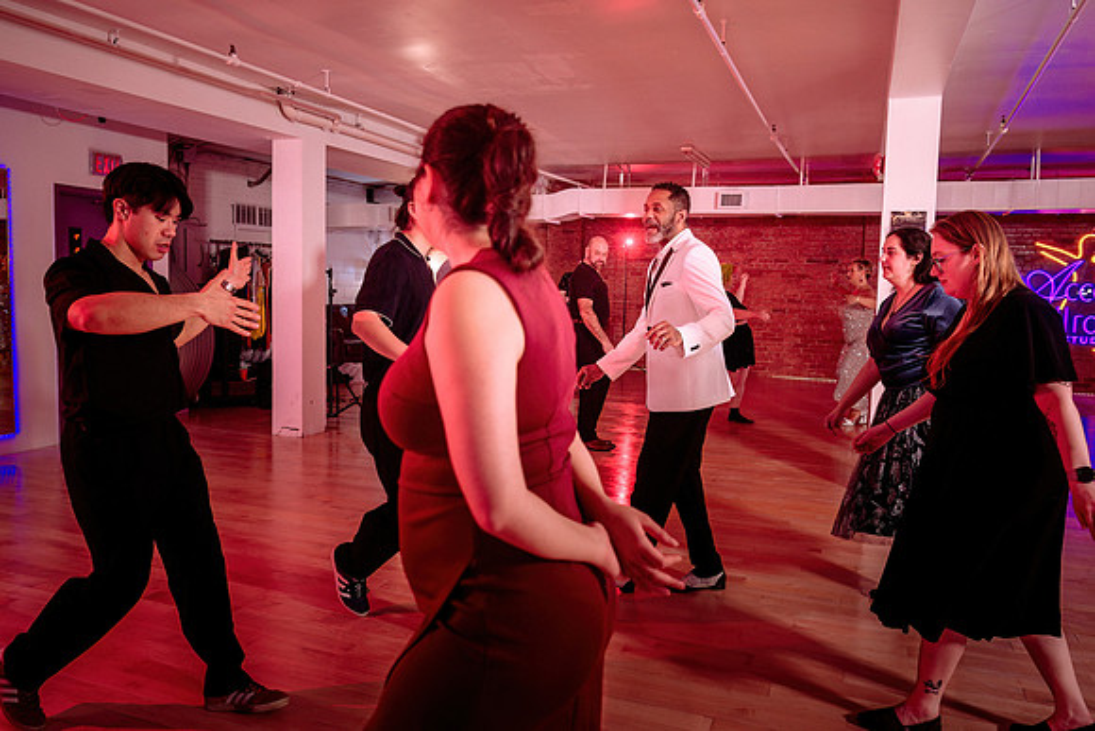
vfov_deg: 43.5
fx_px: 916
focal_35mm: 30
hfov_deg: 61.7
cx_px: 516
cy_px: 352
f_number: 4
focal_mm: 28
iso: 640
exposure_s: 1/160
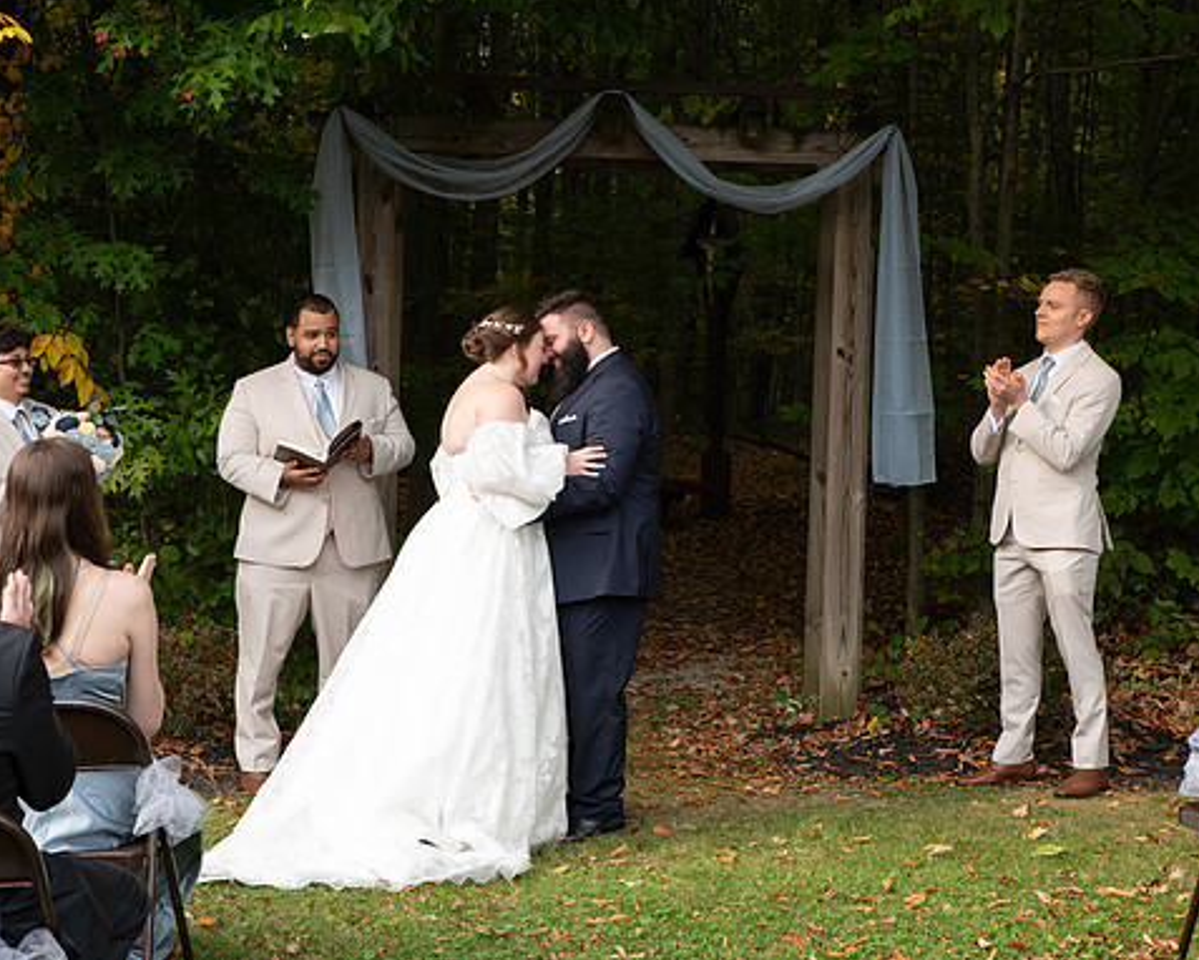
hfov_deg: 27.1
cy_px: 470
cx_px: 532
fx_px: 2485
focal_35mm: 70
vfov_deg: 21.9
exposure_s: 1/125
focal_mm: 60
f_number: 6.3
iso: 400
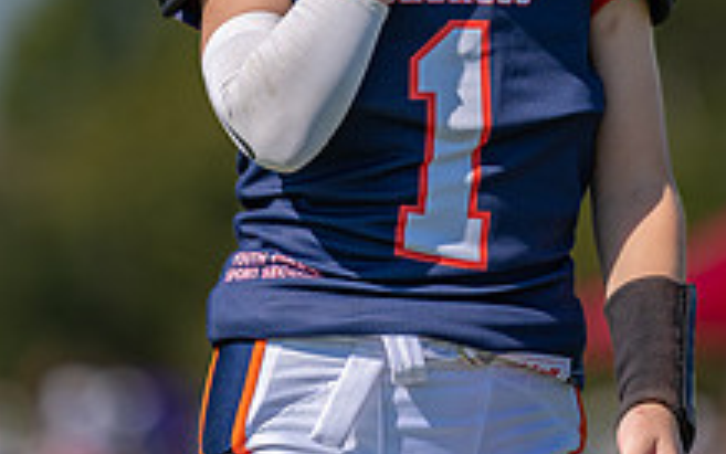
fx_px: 12508
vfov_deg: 2.1
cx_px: 341
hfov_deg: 3.3
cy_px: -87
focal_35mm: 632
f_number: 2.8
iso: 100
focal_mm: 200
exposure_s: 1/3200
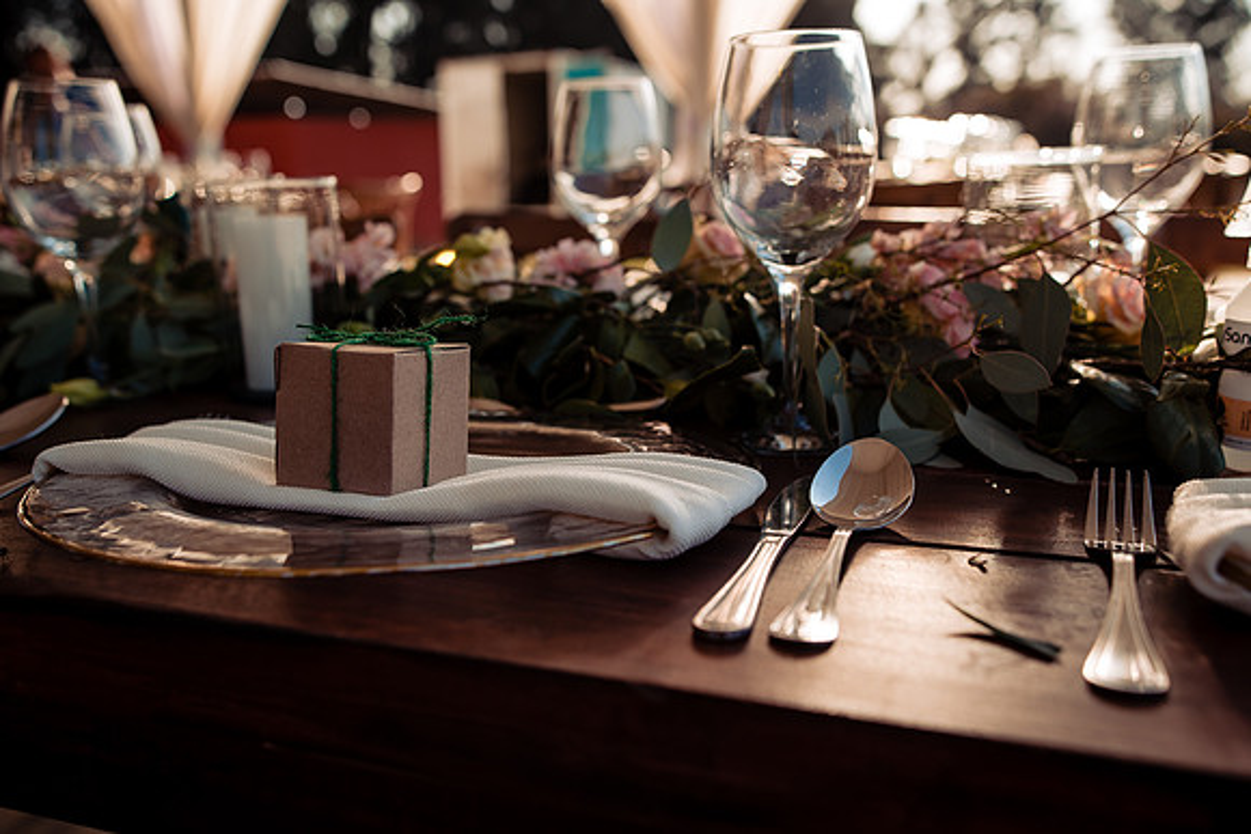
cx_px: 626
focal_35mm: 37
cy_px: 417
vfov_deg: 35.8
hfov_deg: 51.7
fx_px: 1292
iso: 125
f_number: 4
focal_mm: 35
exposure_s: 1/640
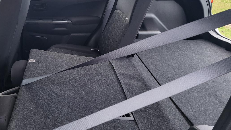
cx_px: 97
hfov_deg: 56.3
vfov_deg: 33.4
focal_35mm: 35
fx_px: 214
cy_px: 41
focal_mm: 5.4
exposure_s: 1/40
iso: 400
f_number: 1.8
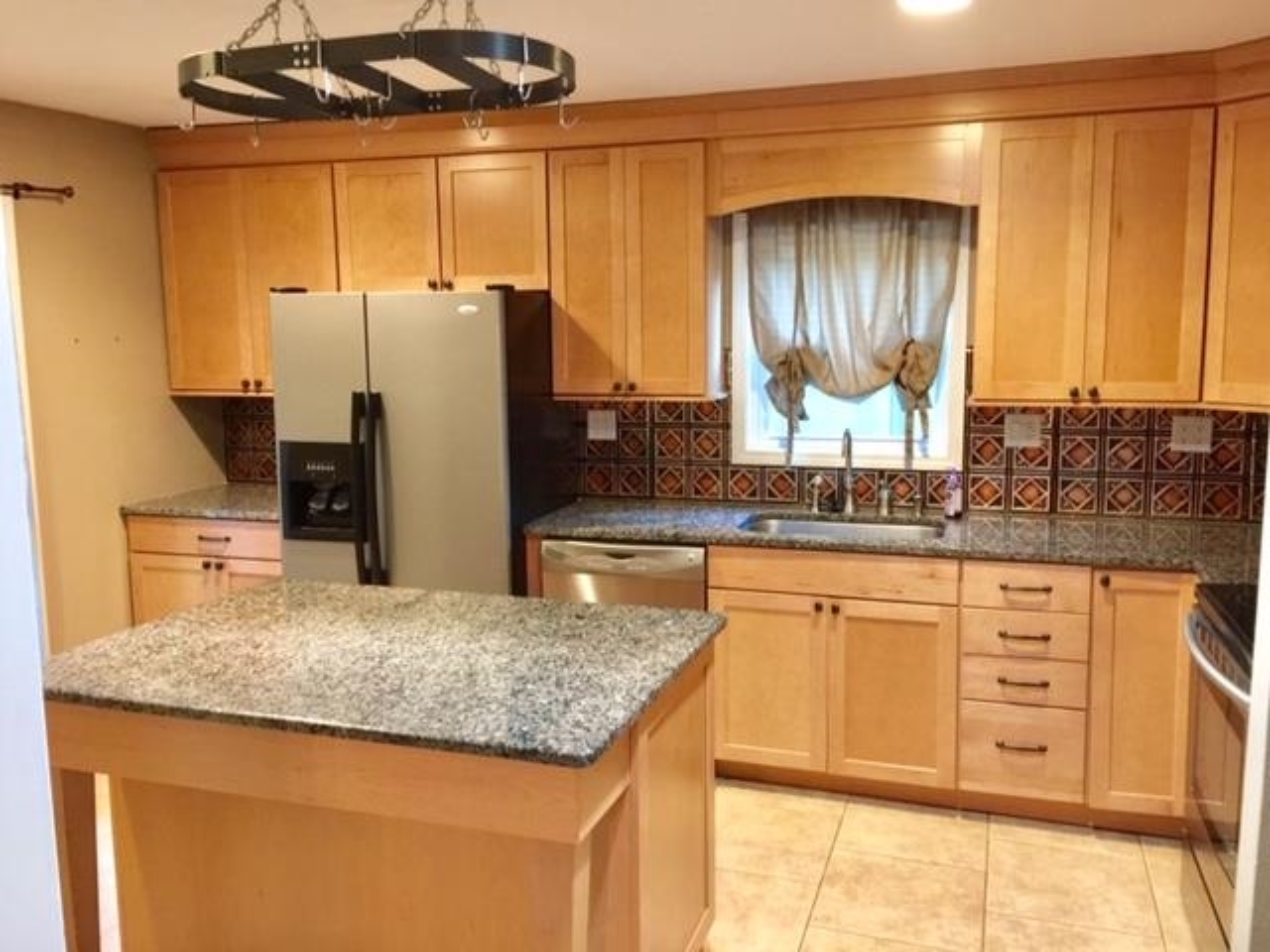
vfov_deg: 48.2
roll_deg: +0.0
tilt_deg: -7.8
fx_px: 1064
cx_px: 635
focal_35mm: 29
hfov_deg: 61.7
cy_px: 476
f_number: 2.2
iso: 100
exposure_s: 1/8
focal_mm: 4.15
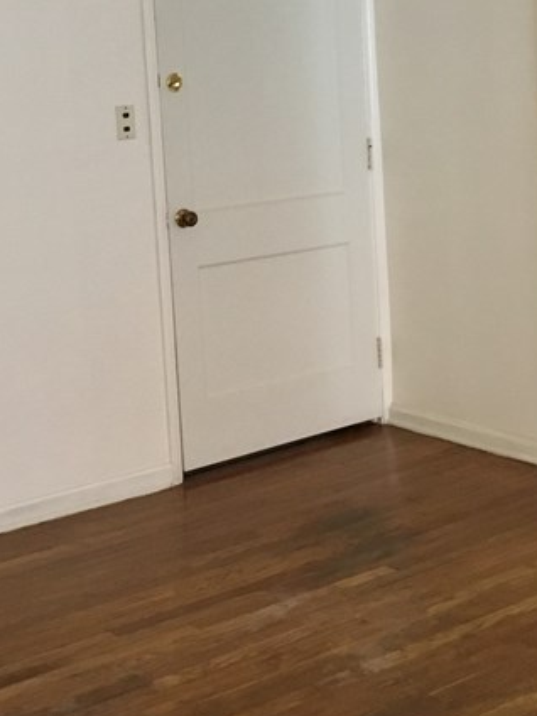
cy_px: 145
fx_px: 1448
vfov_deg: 27.2
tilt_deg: -4.8
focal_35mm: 70
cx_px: 317
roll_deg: +1.9
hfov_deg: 21.0
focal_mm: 4.15
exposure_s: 1/20
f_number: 2.2
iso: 200
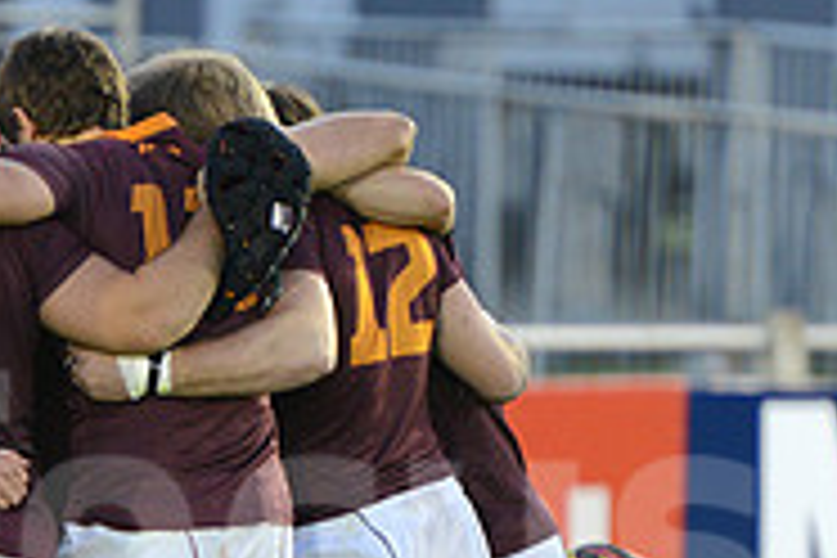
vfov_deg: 1.6
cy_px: 506
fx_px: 19528
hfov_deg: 2.5
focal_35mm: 840
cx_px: -364
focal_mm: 270
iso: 2500
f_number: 4
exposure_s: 1/200
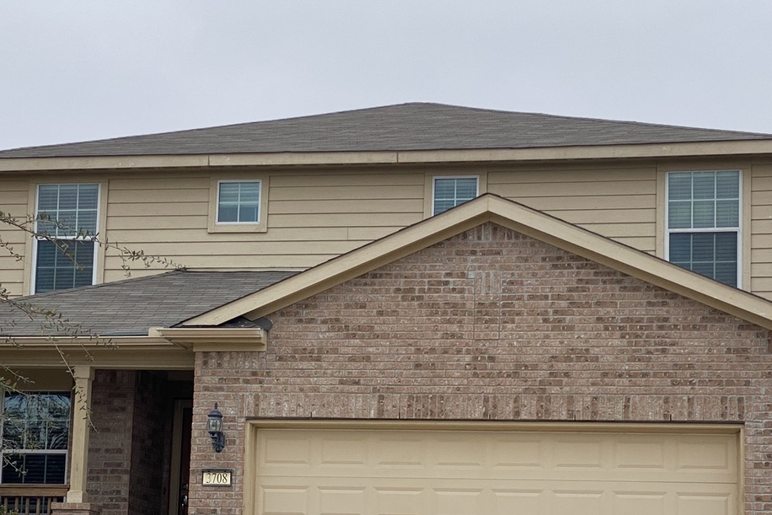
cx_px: 299
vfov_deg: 16.0
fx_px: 1823
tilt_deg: +8.7
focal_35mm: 85
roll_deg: -1.9
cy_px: 379
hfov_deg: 23.9
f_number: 2
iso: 20
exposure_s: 1/786
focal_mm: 6
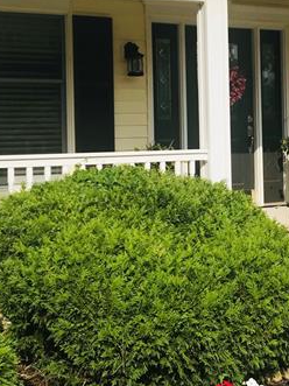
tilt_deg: +1.2
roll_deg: +1.1
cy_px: 126
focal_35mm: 65
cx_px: 226
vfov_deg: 29.6
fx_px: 724
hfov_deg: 22.3
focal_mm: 3.99
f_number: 1.8
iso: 20
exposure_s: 1/2519
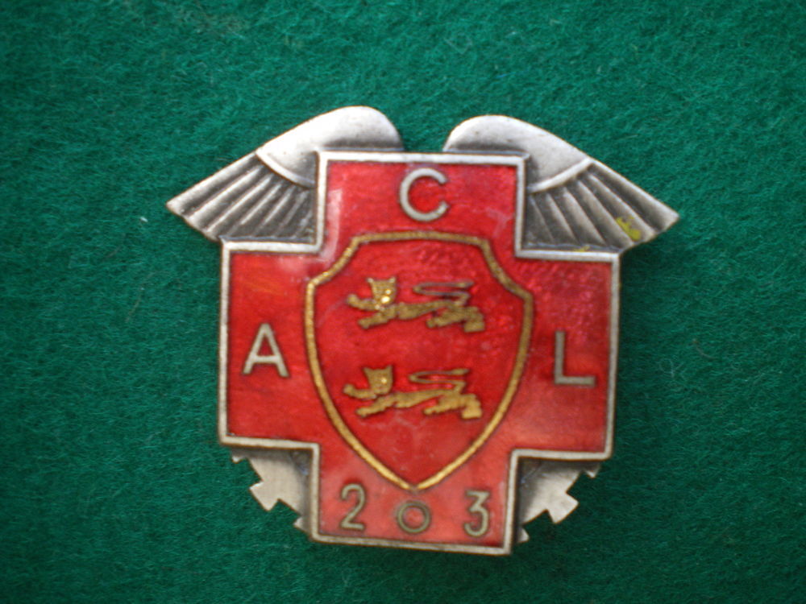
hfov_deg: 49.0
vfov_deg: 37.7
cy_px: 302
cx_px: 403
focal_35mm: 38
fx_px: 885
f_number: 3.1
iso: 160
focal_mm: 6.3
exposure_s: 1/50
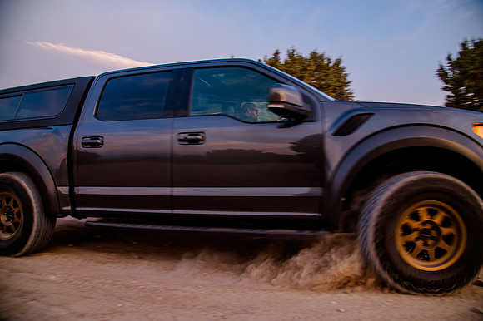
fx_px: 322
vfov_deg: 53.1
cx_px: 242
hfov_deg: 73.8
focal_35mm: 24
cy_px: 160
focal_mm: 24
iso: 125
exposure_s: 1/80
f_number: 5
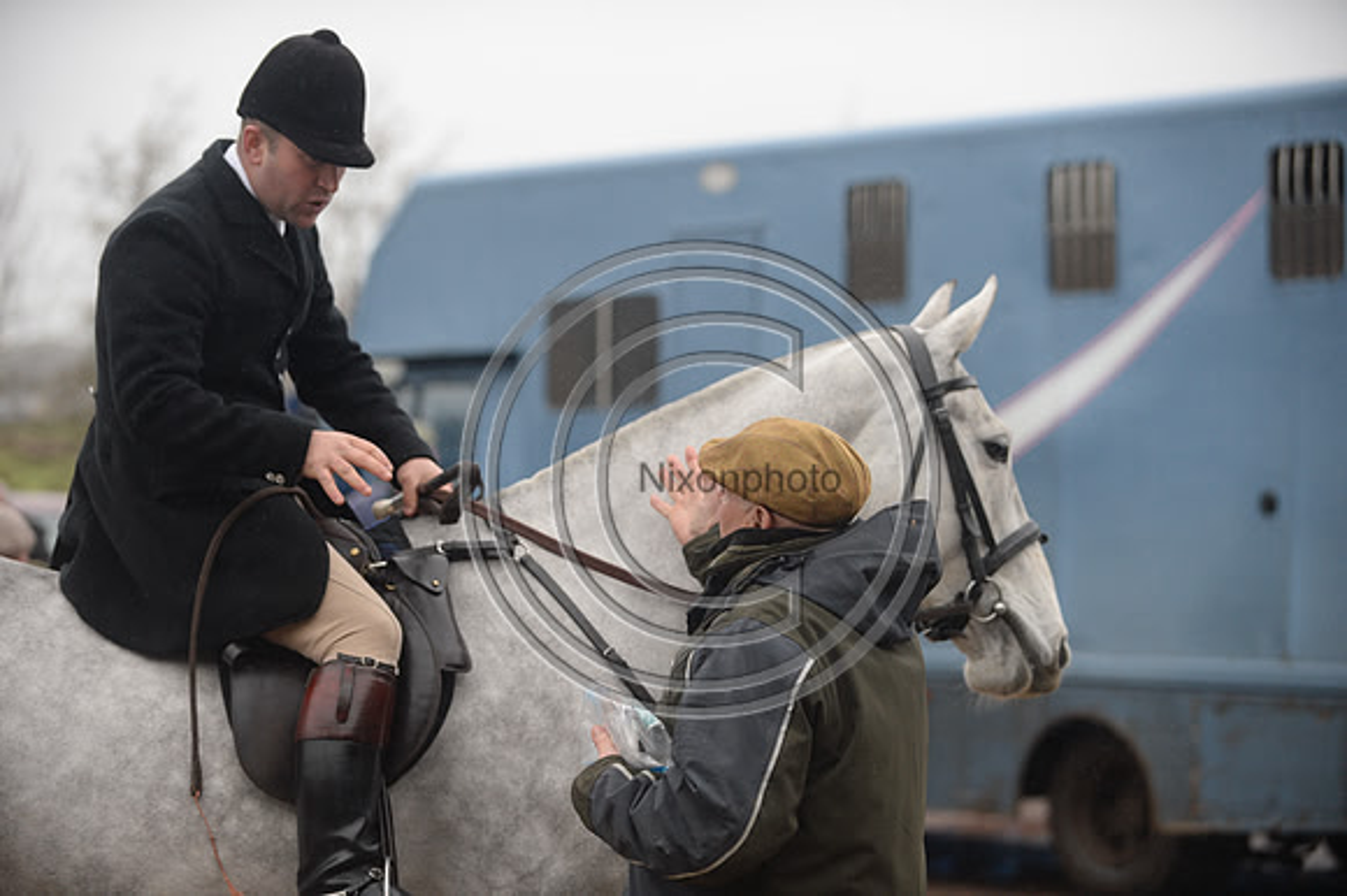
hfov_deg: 20.0
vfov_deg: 13.4
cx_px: 674
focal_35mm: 102
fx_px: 3814
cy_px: 448
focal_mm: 102
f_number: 2.8
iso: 1600
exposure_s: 1/800
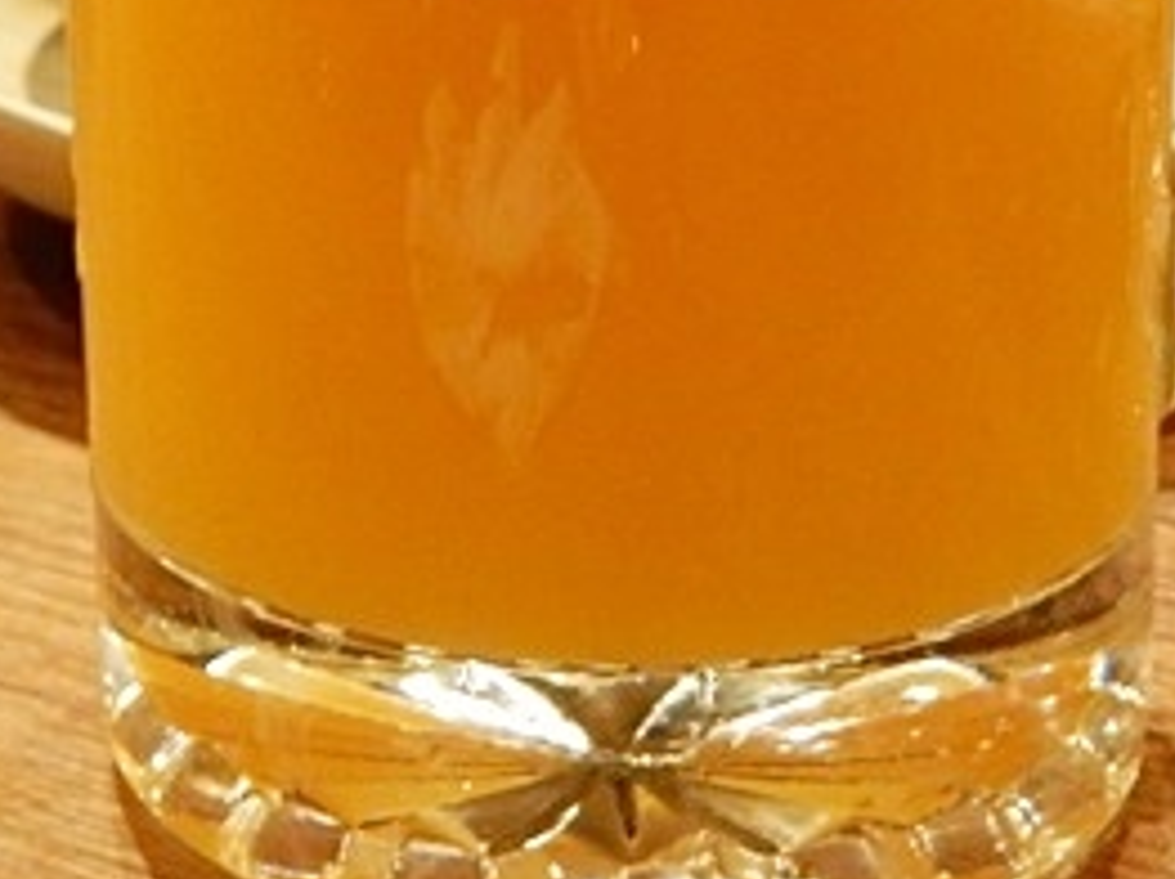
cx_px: 184
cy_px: -233
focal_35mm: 110
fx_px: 3730
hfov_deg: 17.7
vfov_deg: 13.0
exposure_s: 1/10
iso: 400
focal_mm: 6.4
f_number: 4
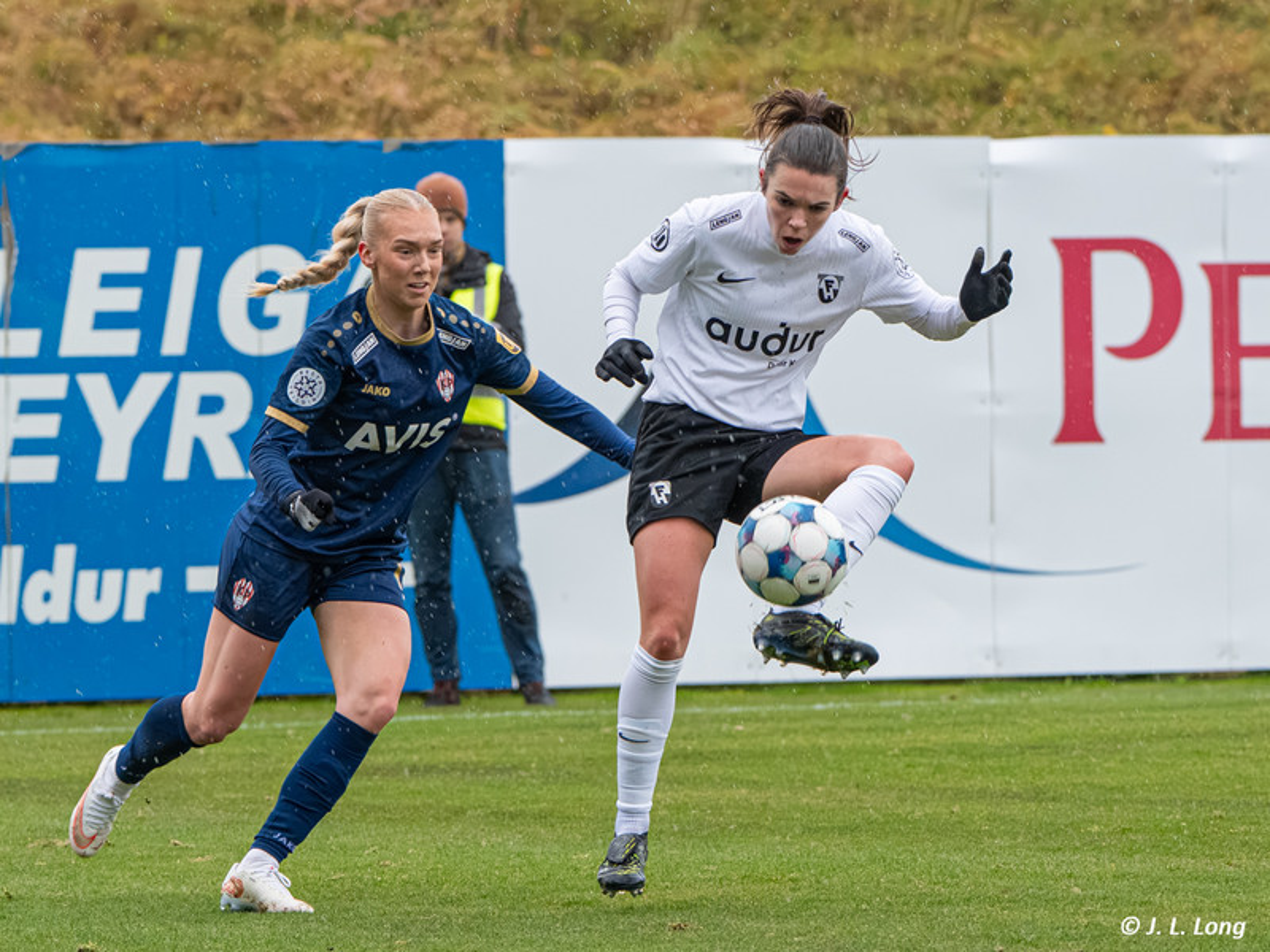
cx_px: 572
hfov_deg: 6.0
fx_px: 12039
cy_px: 444
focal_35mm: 328
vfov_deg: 4.5
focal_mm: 180
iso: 2500
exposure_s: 1/800
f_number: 5.6
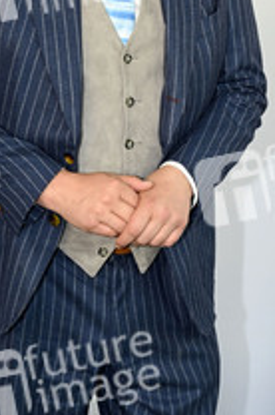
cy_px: 80
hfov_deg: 13.9
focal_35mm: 98
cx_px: 116
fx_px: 1127
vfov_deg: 20.6
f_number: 6.3
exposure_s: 1/100
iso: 800
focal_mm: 51
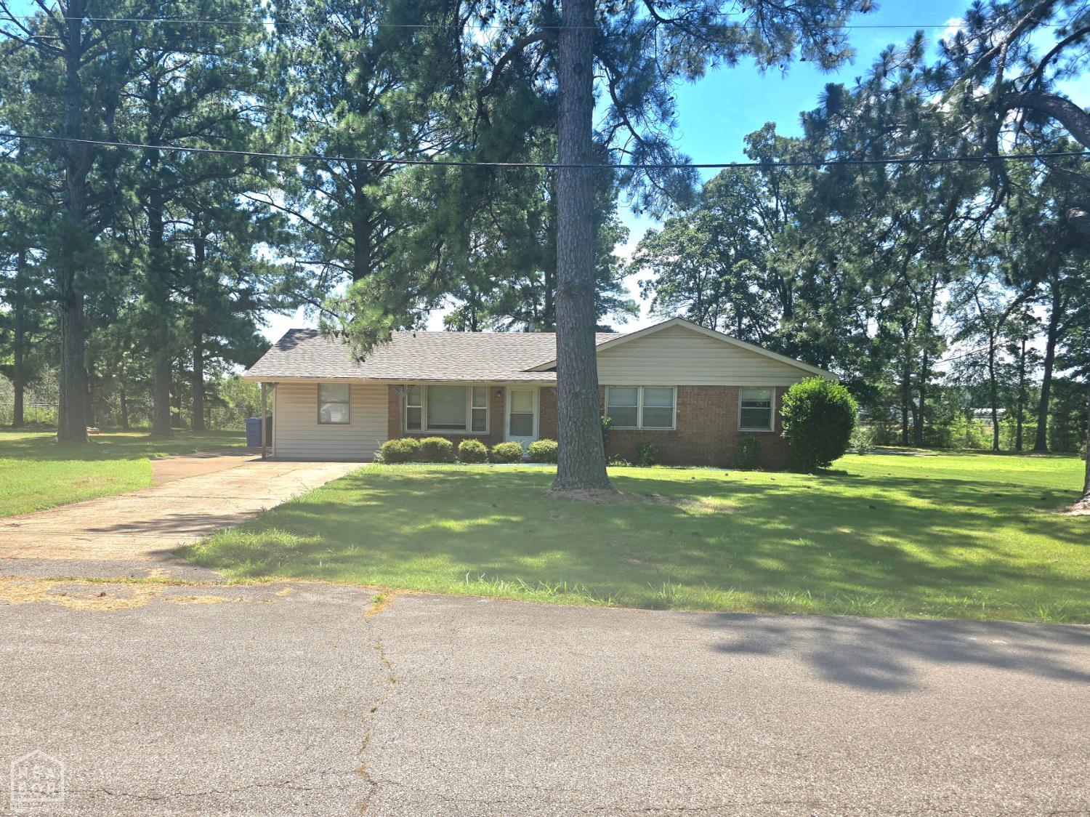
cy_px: 408
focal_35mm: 23
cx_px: 545
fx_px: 724
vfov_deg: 58.9
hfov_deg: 73.9
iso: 12
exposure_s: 1/667
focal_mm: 6.3
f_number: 1.7
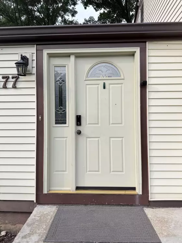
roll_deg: -1.0
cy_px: 122
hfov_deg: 56.8
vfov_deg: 71.6
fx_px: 168
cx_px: 91
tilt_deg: +0.9
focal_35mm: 24
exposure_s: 1/1855
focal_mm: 6.76
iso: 80
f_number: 1.78
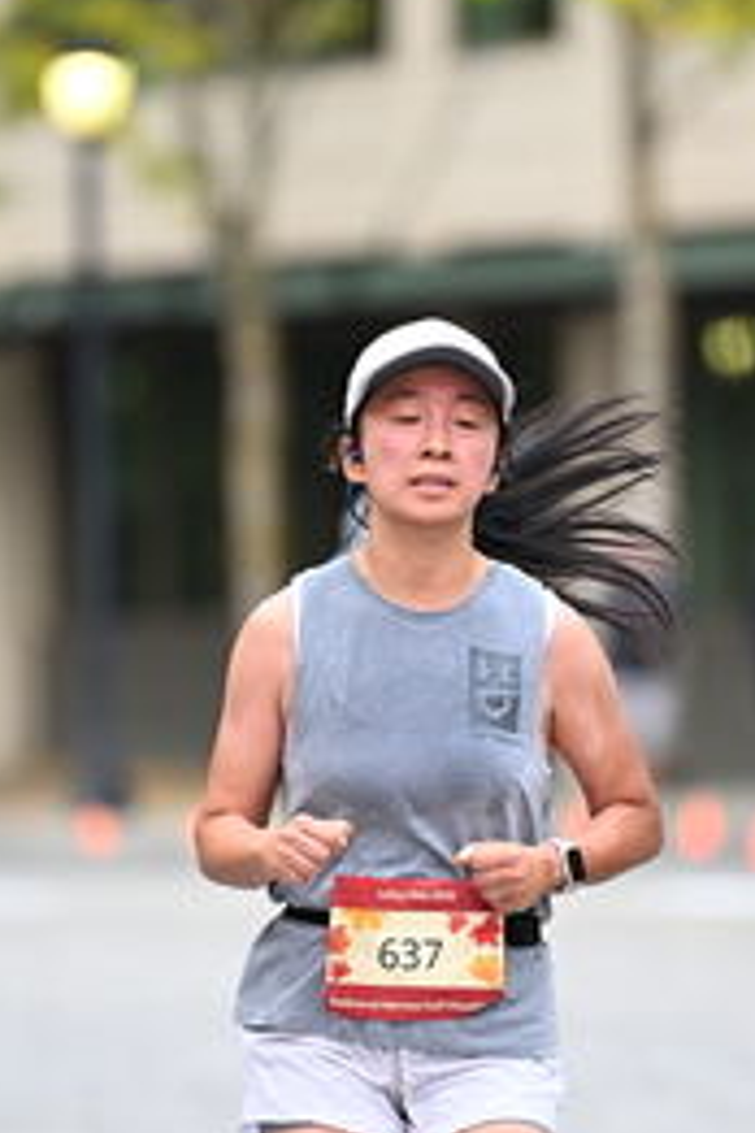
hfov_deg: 3.3
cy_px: 642
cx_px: 345
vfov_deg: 4.9
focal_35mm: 422
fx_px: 13274
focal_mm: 200
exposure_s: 1/1600
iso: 1000
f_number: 2.8
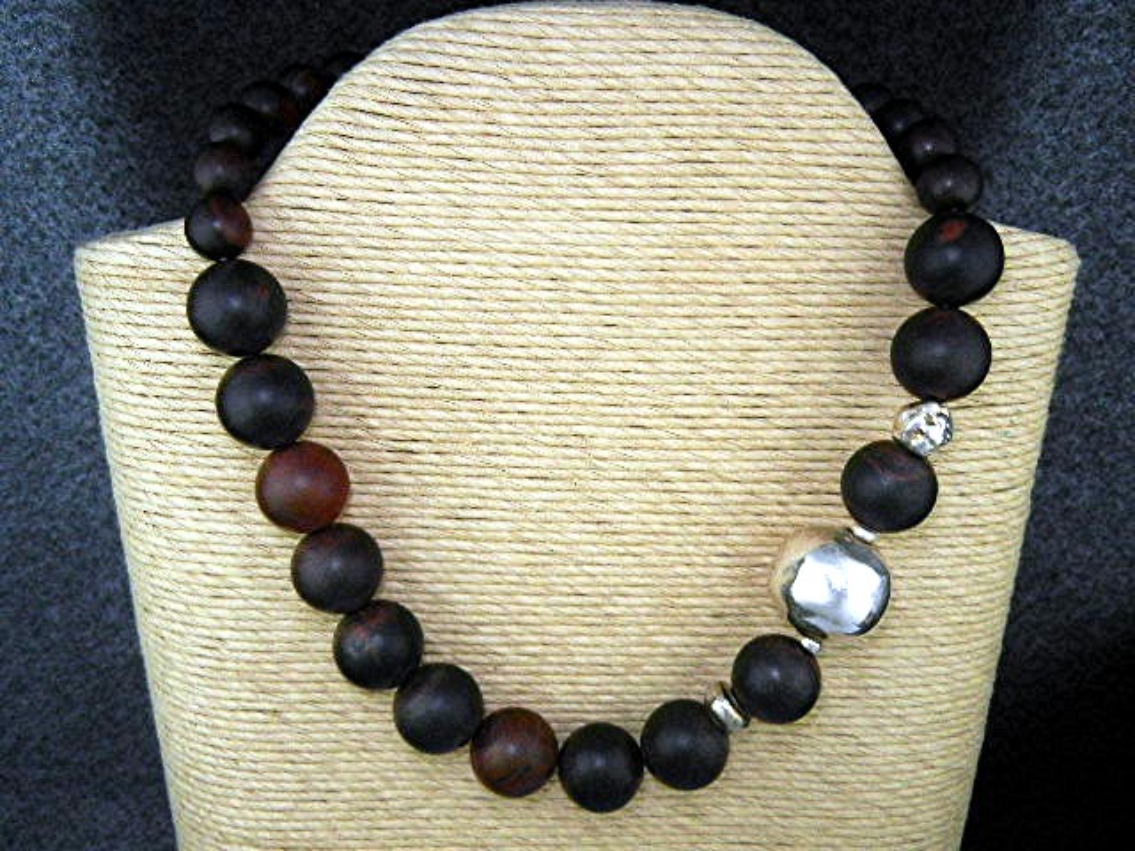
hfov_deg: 54.0
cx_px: 568
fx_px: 1115
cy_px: 426
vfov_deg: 41.8
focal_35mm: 34
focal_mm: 6.2
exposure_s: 1/30
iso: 800
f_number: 7.2
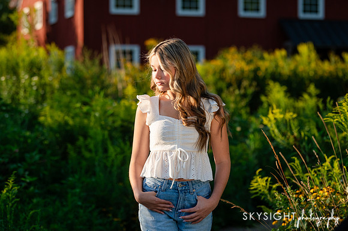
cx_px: 174
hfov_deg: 19.6
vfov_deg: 13.1
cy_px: 116
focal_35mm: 104
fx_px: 1006
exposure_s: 1/5000
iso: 640
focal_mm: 102
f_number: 3.5
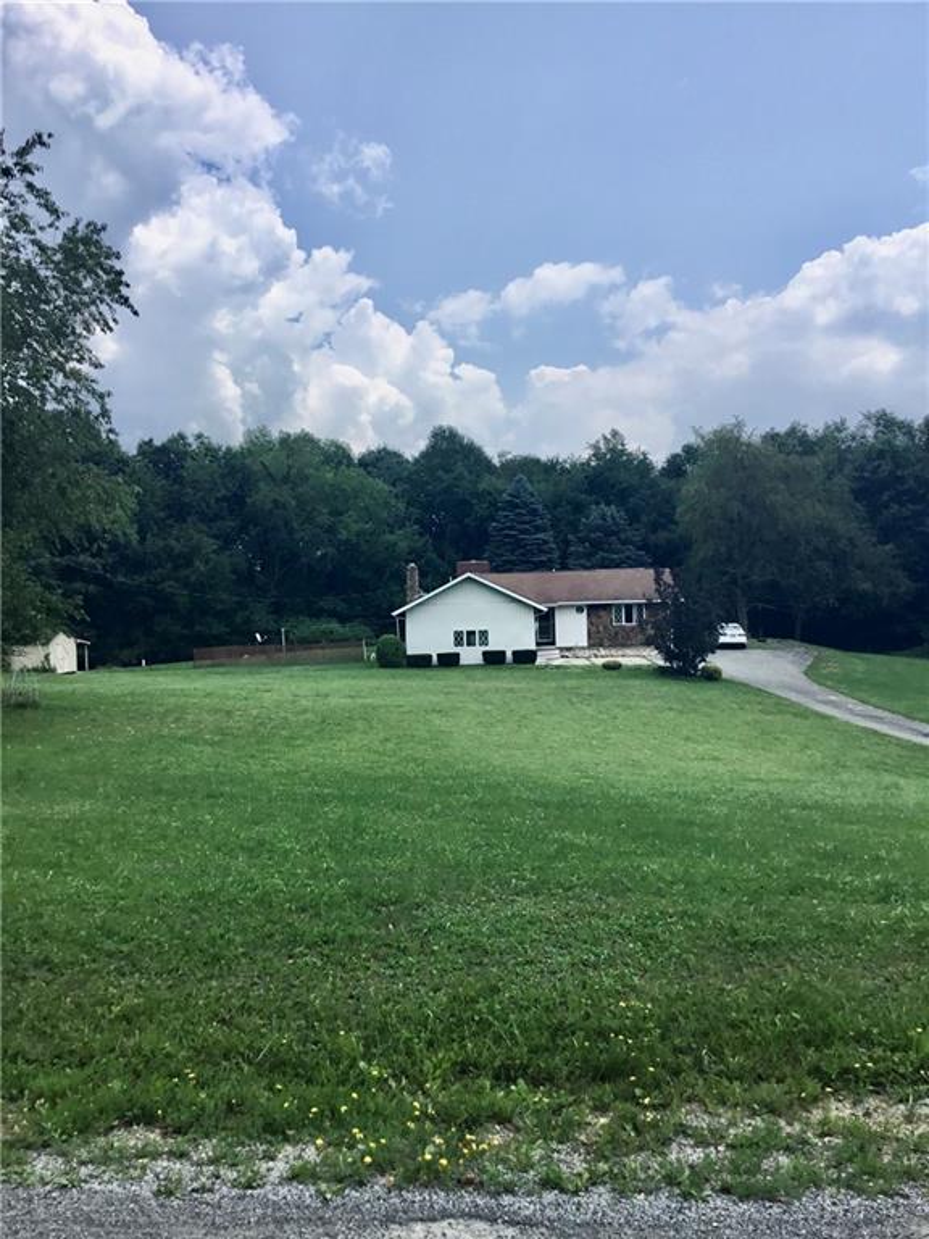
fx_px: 1109
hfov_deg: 45.4
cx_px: 464
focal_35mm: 31
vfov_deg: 58.4
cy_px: 620
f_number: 2.4
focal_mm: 3.3
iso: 25
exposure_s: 1/1235
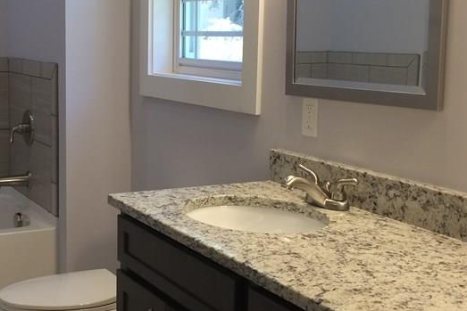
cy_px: 135
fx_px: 766
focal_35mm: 59
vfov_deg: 23.0
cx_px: 158
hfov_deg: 33.6
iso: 32
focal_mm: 4.15
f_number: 2.2
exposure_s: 1/30
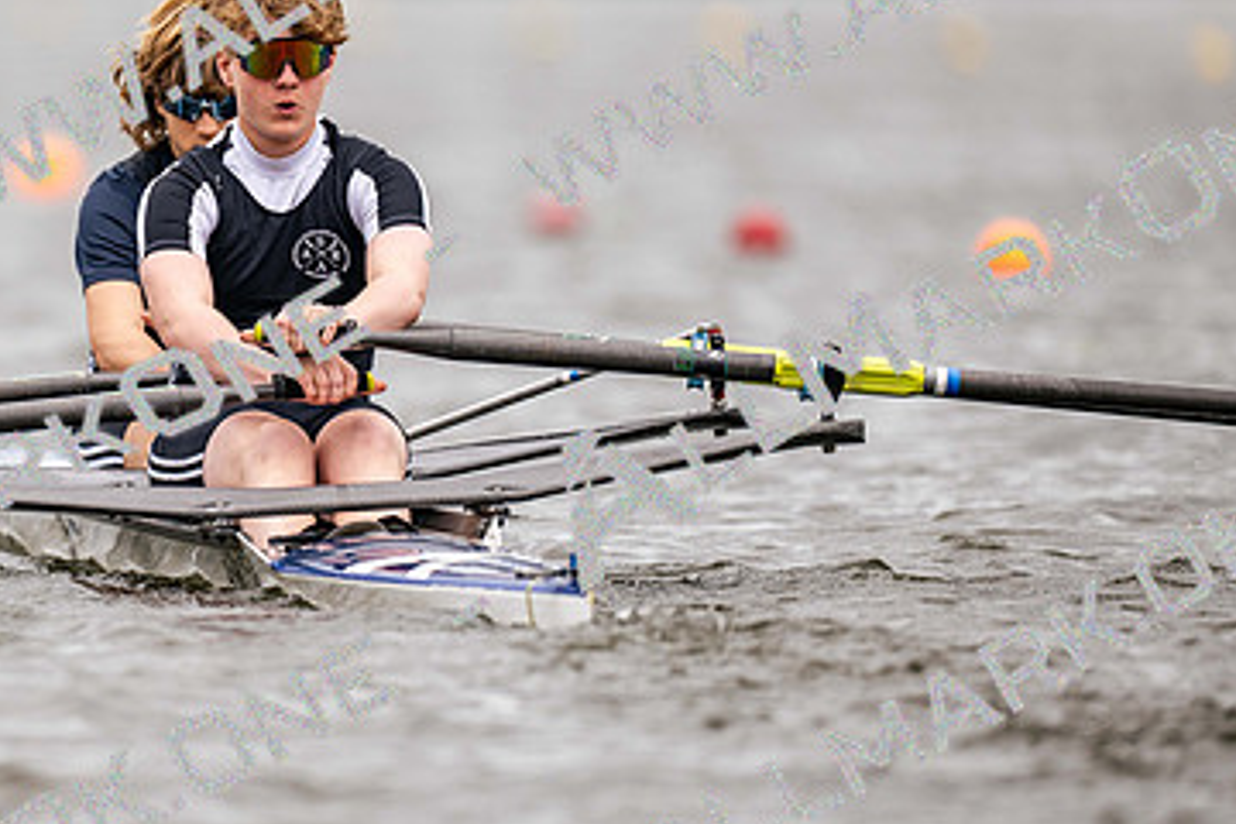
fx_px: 33198
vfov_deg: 1.4
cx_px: 268
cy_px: 266
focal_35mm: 967
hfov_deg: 2.1
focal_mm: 600
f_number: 4
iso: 320
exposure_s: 1/2500
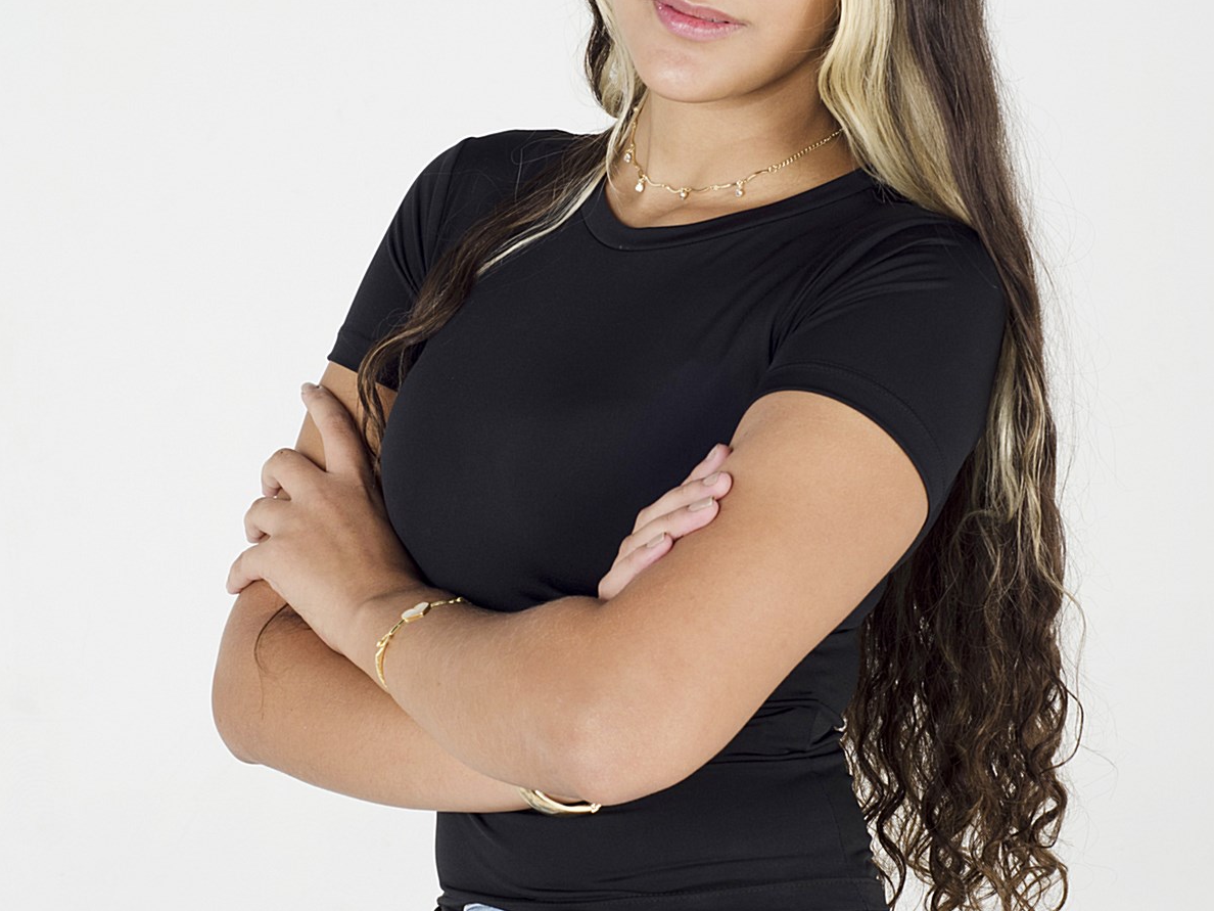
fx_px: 3823
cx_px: 606
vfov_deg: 13.6
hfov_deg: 18.0
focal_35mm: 109
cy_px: 442
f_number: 9
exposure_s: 1/125
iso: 200
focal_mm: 50
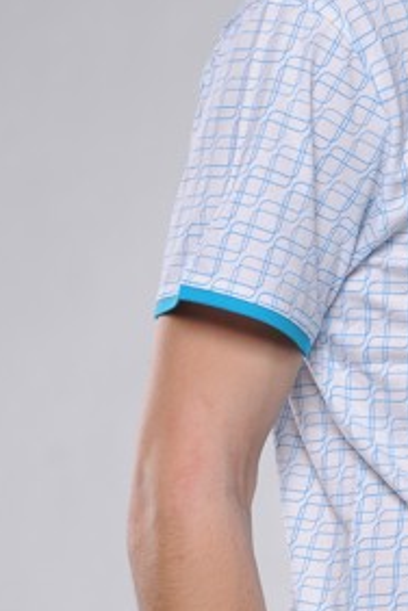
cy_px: 349
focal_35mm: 326
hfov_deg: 4.2
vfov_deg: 6.3
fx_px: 5542
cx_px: 497
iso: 200
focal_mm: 102
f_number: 5.6
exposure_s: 1/200
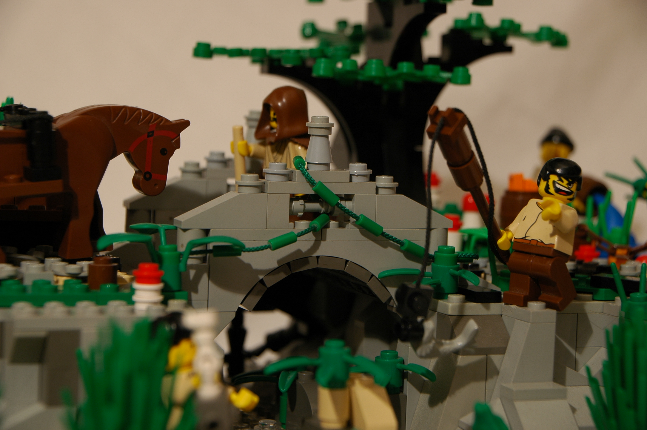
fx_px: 1751
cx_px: 324
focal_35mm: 98
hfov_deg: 20.9
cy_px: 215
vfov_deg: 14.0
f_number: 5
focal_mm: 65
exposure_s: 1/13
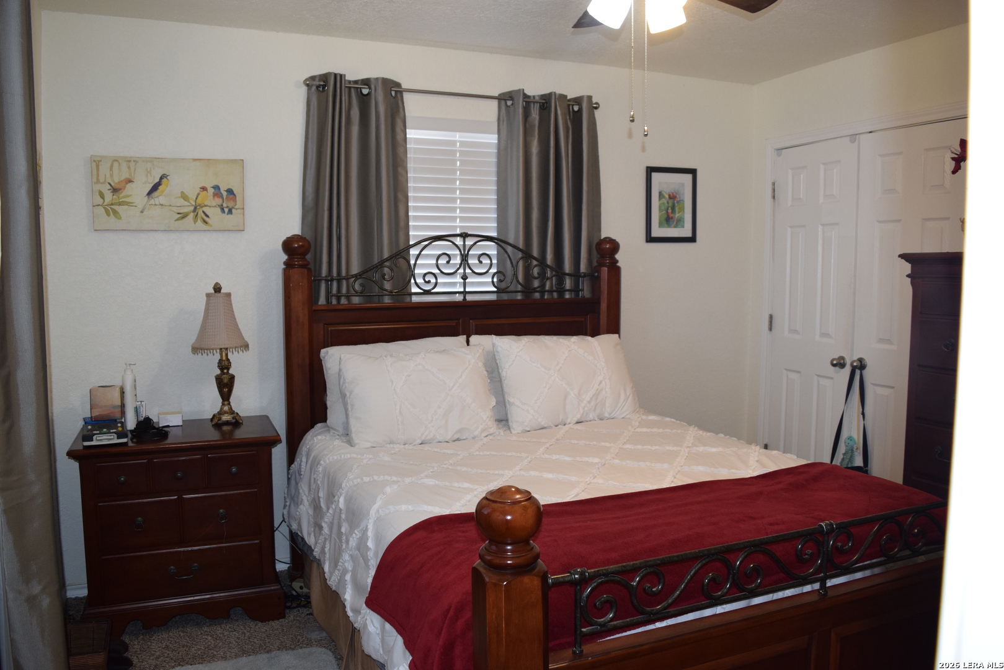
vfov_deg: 47.9
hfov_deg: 67.4
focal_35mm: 27
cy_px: 335
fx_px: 753
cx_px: 502
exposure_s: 1/100
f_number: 5
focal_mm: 18
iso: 800
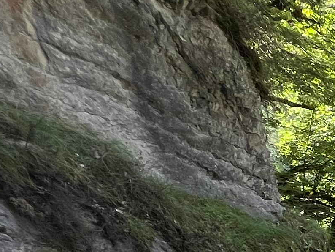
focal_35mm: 66
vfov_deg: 16.5
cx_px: 718
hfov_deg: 17.4
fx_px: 639
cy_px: 513
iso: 32
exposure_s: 1/276
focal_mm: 1.6
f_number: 1.8
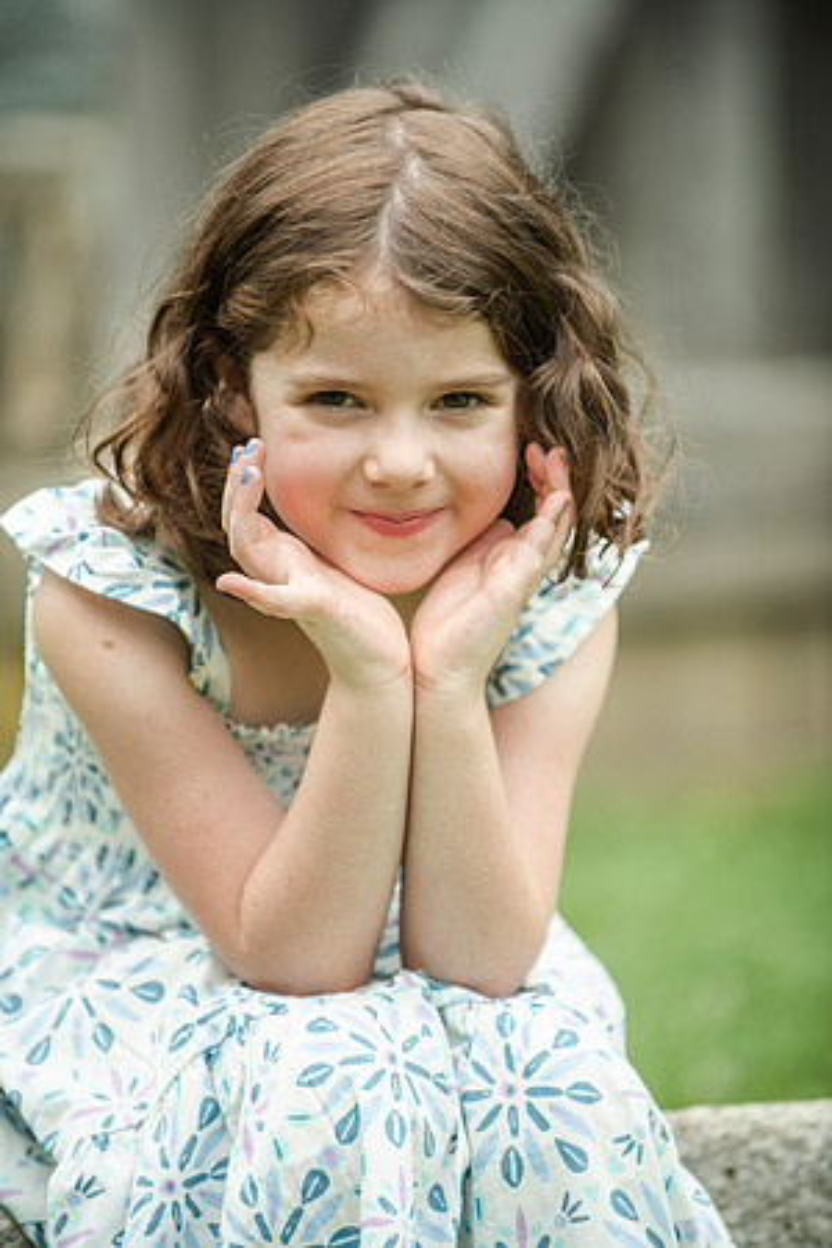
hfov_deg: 6.9
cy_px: 624
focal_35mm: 200
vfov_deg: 10.3
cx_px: 416
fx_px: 6933
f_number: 2.8
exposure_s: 1/2500
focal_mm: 200
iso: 640
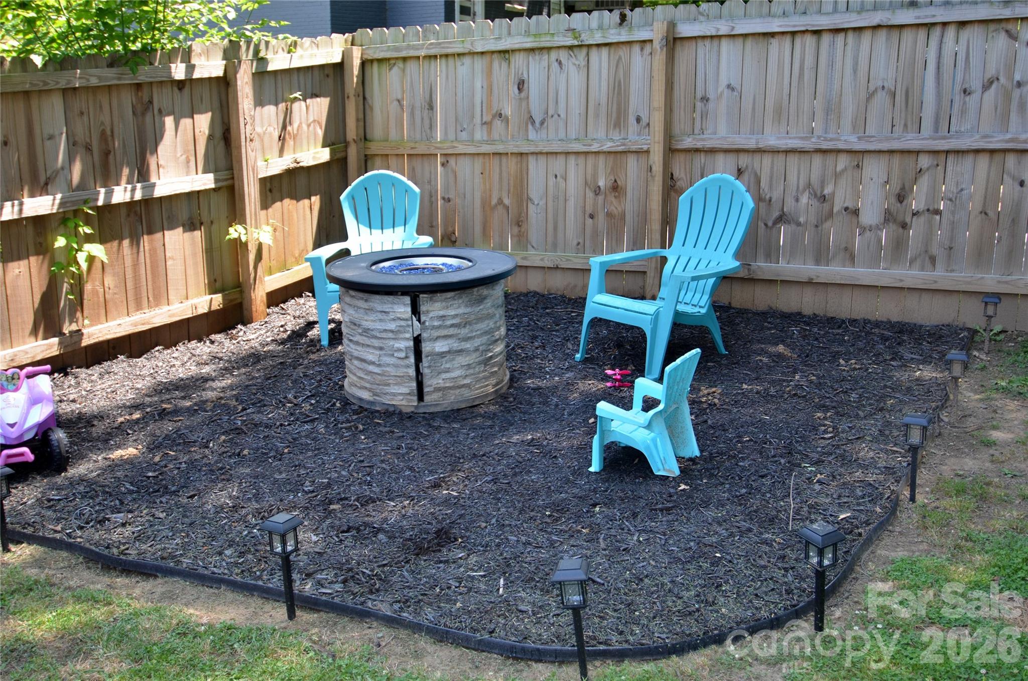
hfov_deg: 53.2
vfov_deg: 36.7
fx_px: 1026
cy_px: 340
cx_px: 514
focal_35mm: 36
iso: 200
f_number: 4
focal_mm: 24
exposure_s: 1/200
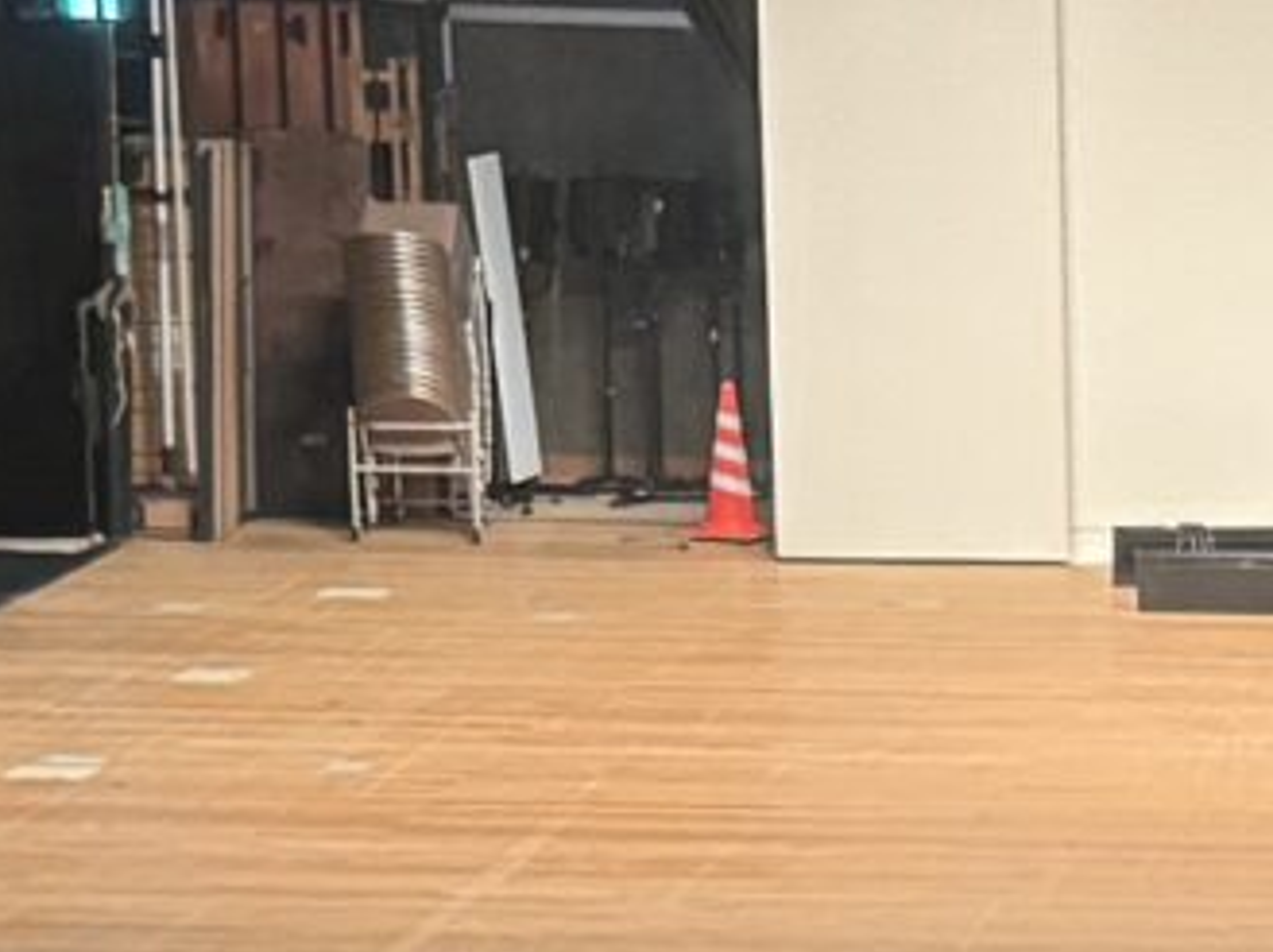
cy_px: 1235
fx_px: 6869
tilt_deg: -13.9
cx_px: 2082
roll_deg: -1.0
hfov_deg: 10.1
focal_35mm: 187
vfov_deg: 7.8
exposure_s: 1/40
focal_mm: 6.76
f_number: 1.78
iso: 640
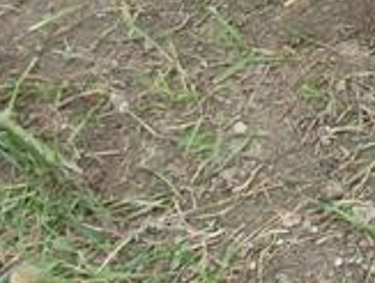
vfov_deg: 7.6
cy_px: -304
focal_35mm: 186
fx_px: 2019
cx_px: 759
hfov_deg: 9.8
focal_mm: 6.3
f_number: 2.9
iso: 79
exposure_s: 1/140
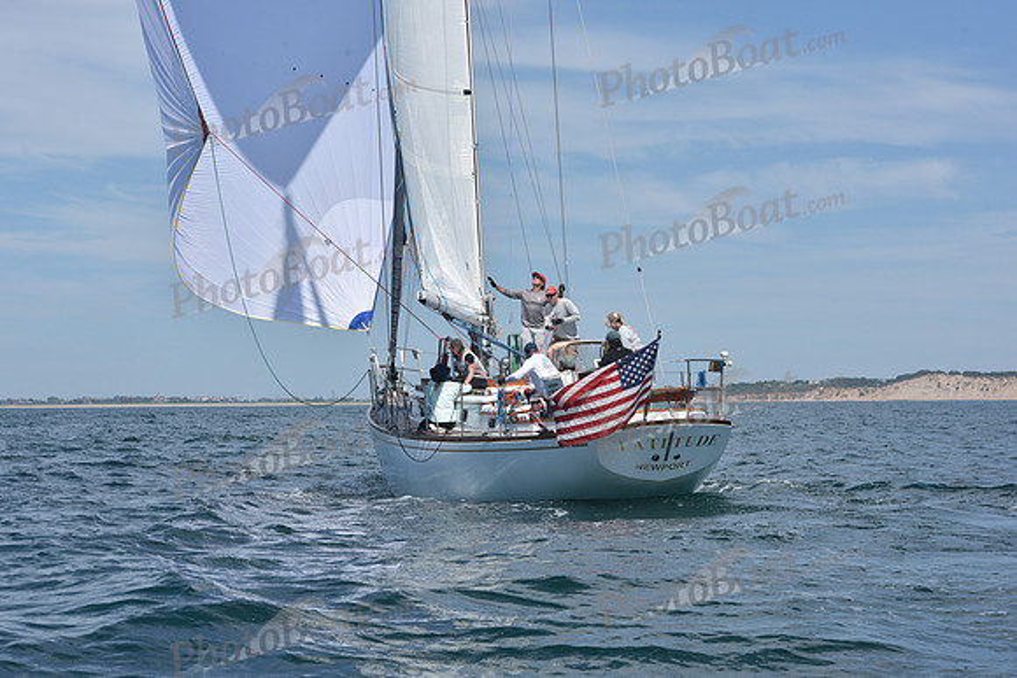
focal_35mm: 85
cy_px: 339
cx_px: 508
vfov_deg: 16.1
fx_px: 2402
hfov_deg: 23.9
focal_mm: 85
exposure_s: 1/800
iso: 250
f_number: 11
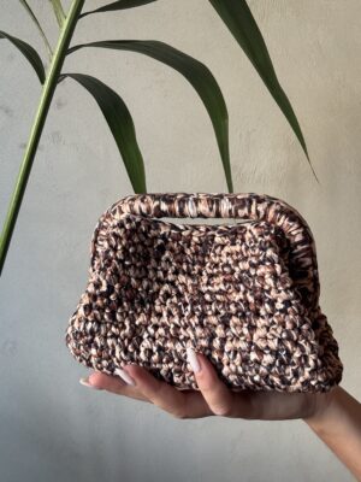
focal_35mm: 30
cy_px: 241
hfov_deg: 46.8
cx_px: 180
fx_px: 417
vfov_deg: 60.0
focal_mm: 2.69
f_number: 1.9
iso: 100
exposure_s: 1/60
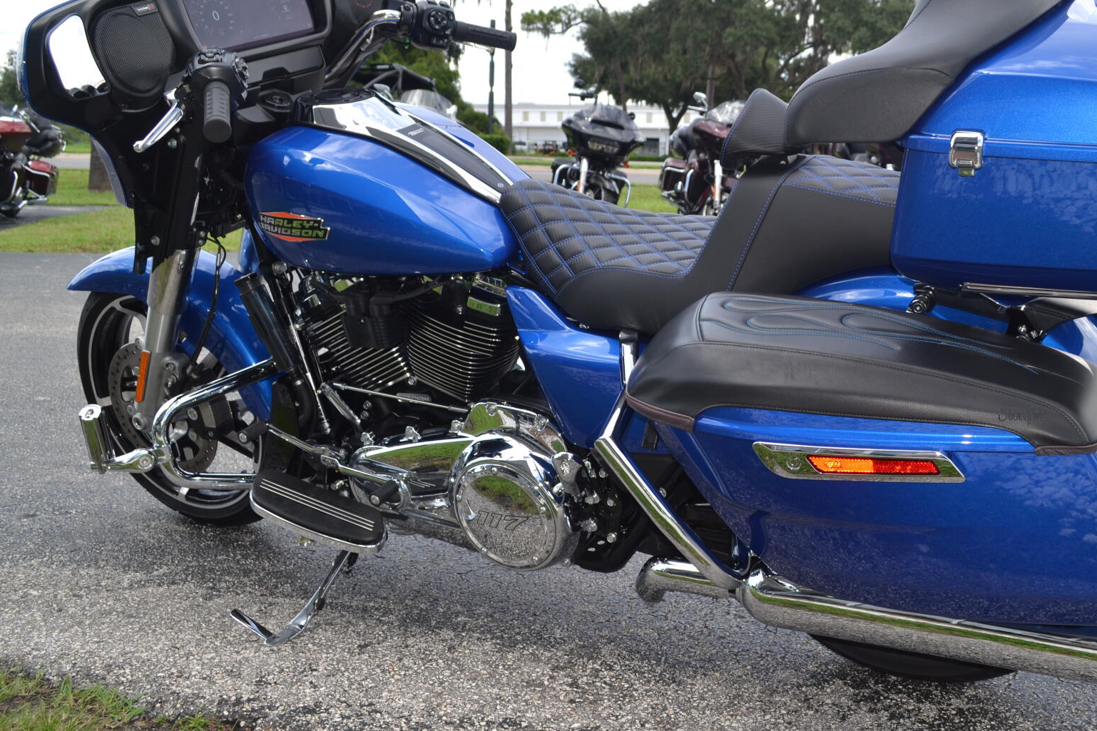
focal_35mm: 39
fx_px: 1188
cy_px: 318
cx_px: 711
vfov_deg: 34.2
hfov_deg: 48.9
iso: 100
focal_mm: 20
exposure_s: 1/200
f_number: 5.6
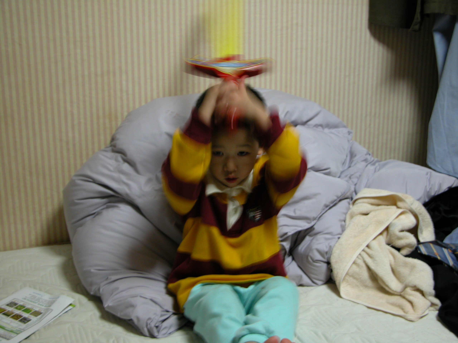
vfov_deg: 32.2
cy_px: 172
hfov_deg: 42.1
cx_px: 229
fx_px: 595
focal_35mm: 45
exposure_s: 1/4.4
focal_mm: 11.6
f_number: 3
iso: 120
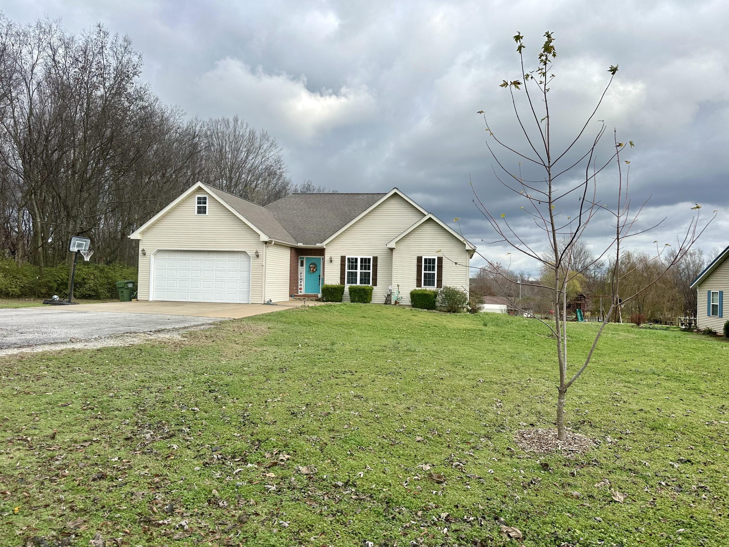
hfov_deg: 71.6
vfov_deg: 56.8
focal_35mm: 24
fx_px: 505
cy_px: 274
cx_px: 364
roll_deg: -2.0
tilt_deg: +1.6
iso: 80
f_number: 1.78
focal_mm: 6.86
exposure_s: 1/1751
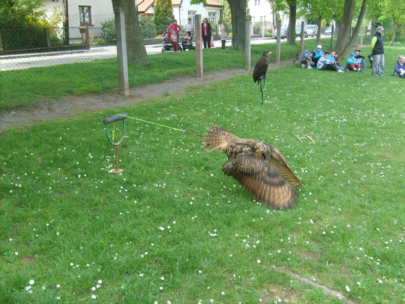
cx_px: 202
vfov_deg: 40.7
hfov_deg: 52.6
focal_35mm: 35
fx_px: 409
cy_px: 152
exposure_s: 1/180
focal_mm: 5.8
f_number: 2.8
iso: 50
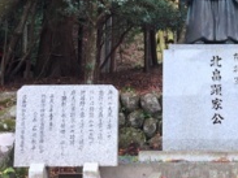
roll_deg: +0.6
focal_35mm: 95
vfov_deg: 15.3
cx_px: 172
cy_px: 1
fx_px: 653
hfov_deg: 20.5
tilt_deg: +10.4
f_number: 2.2
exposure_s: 1/60
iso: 40
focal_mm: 4.15
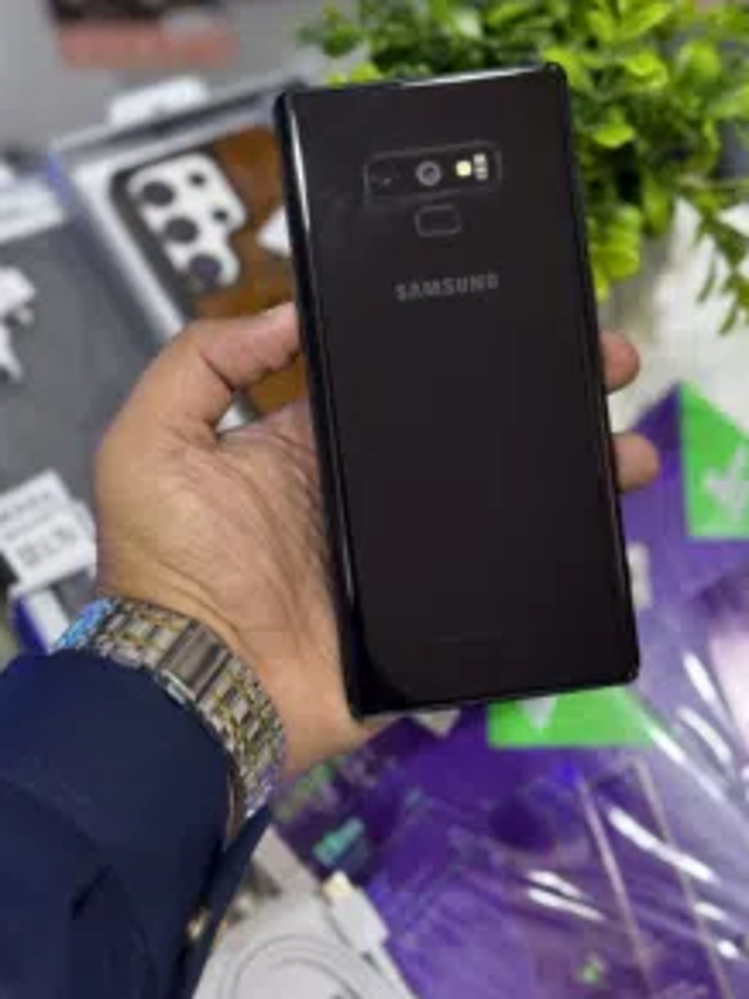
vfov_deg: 29.3
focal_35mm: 66
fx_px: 1905
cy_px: 398
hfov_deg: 22.2
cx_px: 399
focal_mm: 6.76
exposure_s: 1/60
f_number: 1.78
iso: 160
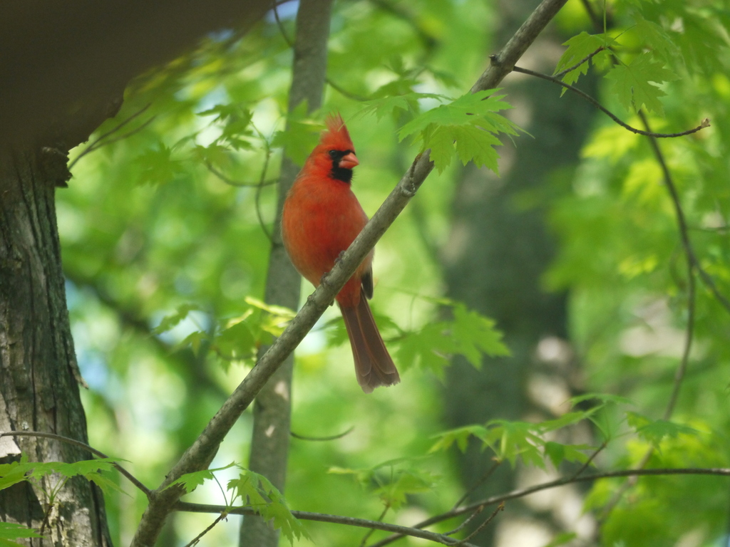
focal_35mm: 342
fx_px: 7212
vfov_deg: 4.3
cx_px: 365
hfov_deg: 5.8
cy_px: 274
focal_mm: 171
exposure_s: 1/320
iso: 800
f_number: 5.4
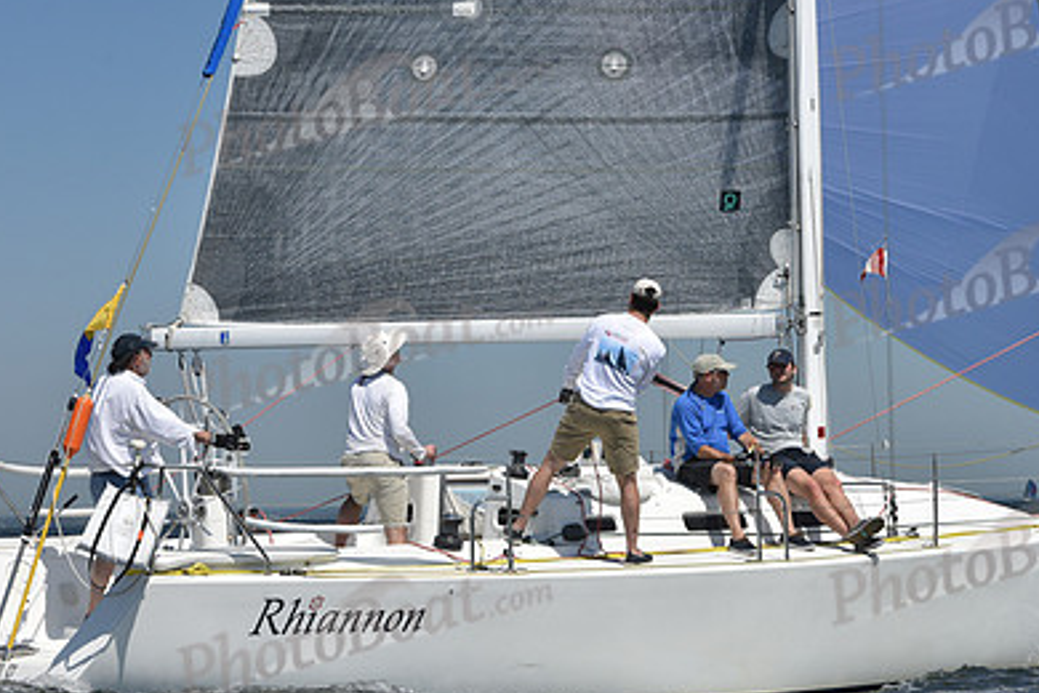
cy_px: 454
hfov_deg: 19.6
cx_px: 693
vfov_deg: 13.1
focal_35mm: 104
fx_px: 3001
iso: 250
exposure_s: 1/1250
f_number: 9
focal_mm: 70
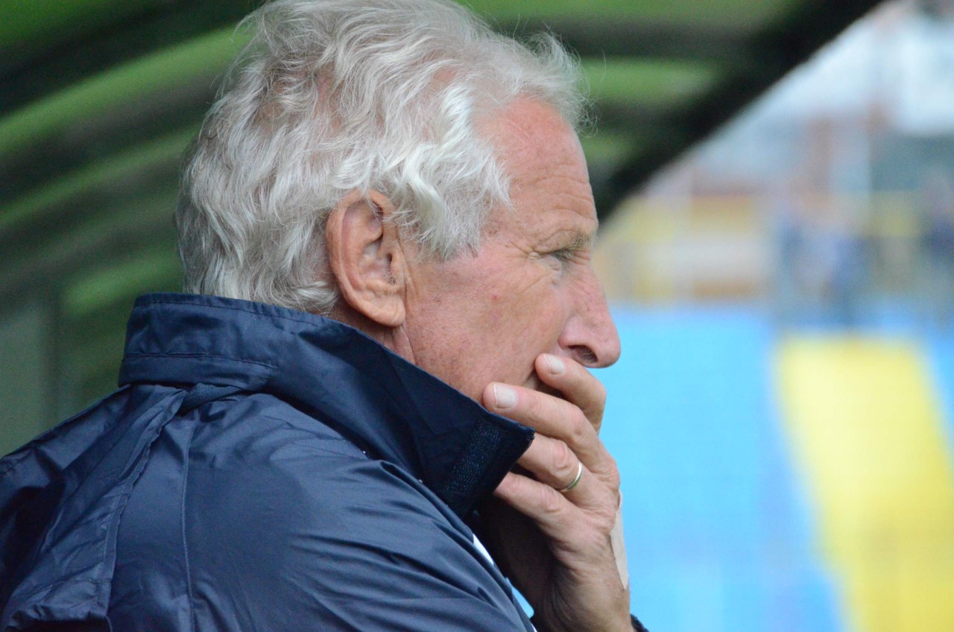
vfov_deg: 4.6
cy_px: 316
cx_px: 477
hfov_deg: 6.9
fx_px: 7934
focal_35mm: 300
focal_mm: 200
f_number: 5.6
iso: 6400
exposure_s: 1/2000
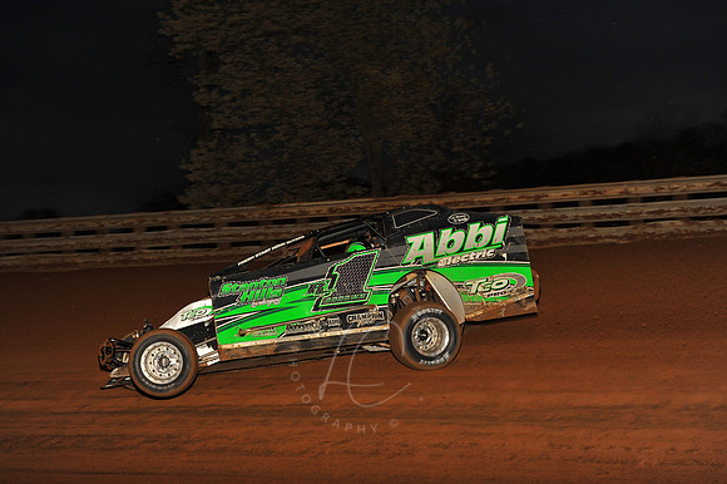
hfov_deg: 28.9
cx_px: 364
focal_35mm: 70
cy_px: 242
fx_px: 1413
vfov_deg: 19.4
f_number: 7.1
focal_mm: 70
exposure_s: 1/320
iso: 500
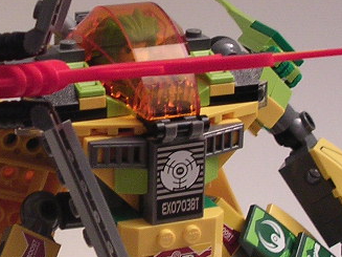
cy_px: 129
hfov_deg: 16.4
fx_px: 1175
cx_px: 51
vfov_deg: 12.4
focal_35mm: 119
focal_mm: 5.8
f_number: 2.8
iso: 163
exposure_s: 1/3.5
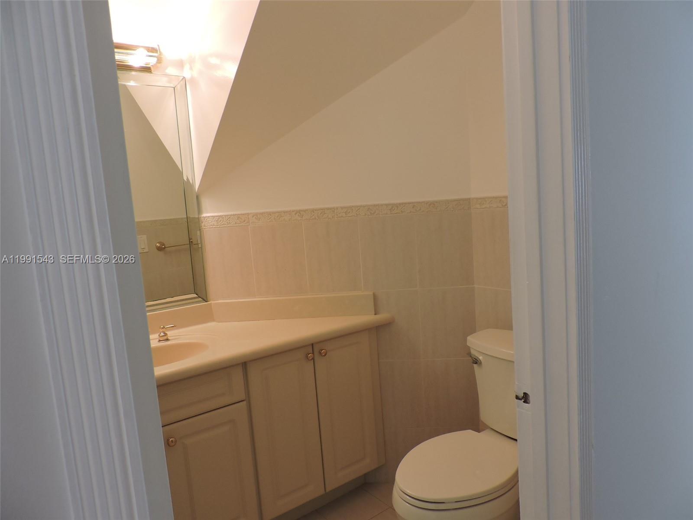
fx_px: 480
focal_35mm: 24
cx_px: 346
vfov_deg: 56.8
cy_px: 260
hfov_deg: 71.6
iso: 220
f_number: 3
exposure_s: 1/30
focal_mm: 4.3
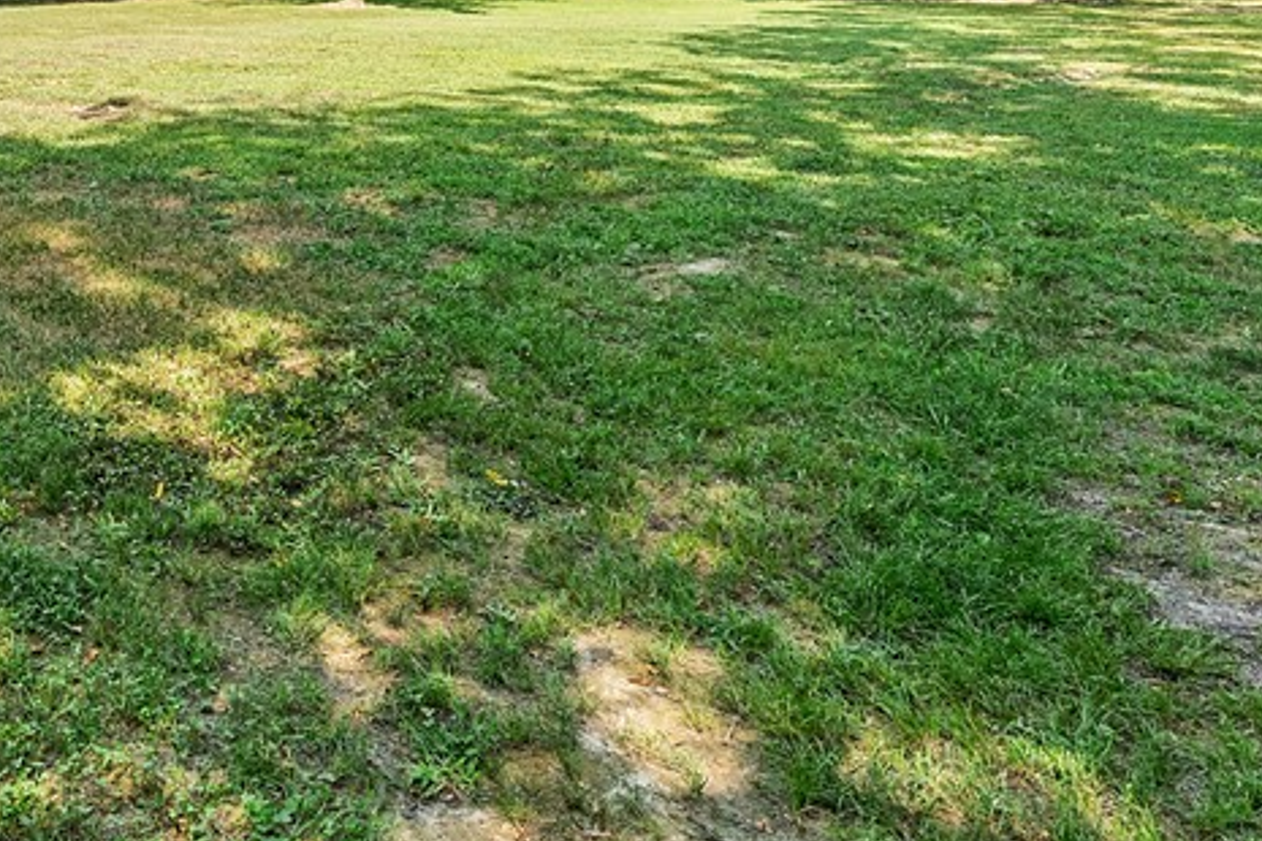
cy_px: -14
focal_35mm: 36
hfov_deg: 46.2
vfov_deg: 33.4
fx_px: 1268
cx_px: 60
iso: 800
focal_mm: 15.5
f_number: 11
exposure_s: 1/200
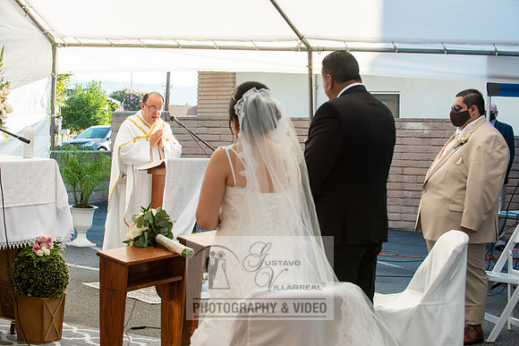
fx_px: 1009
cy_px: 173
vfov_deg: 19.5
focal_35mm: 70
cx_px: 260
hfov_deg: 28.8
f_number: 7.1
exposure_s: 1/250
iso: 640
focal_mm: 70
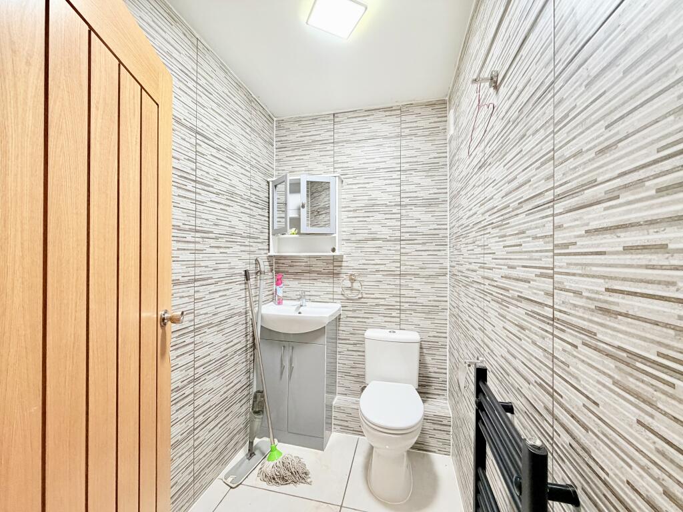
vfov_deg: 85.7
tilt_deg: -0.7
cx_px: 342
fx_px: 276
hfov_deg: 102.1
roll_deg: +0.1
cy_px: 256
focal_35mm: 14
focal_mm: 2.22
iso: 200
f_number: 2.2
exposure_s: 1/50
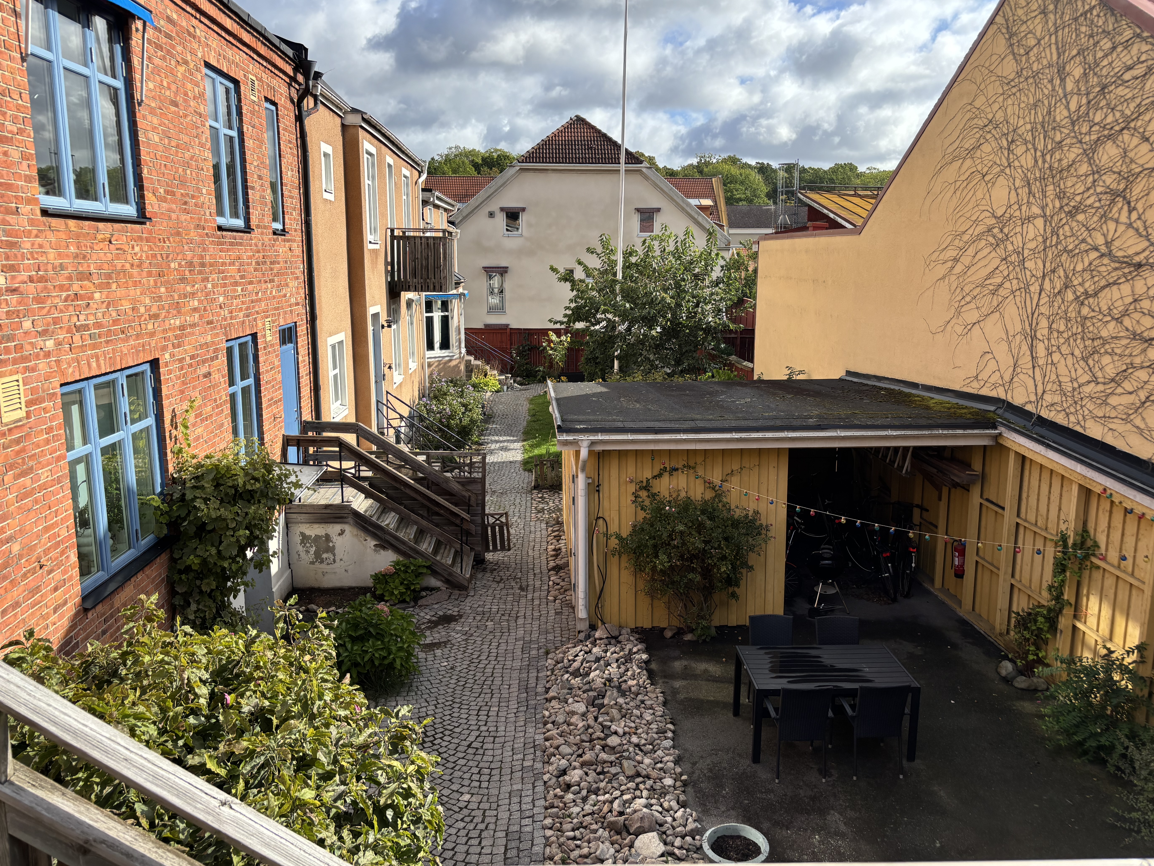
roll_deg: -0.1
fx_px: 900
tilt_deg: -10.8
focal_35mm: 27
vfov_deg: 51.4
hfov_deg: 65.3
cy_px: 423
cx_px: 567
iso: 50
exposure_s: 1/1912
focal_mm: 5.96
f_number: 1.6
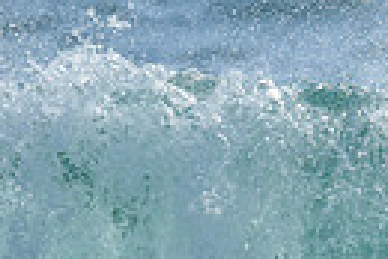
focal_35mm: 3567
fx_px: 38487
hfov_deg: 0.6
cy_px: 243
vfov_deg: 0.4
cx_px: 773
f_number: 6.3
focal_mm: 800
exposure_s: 1/2000
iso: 250
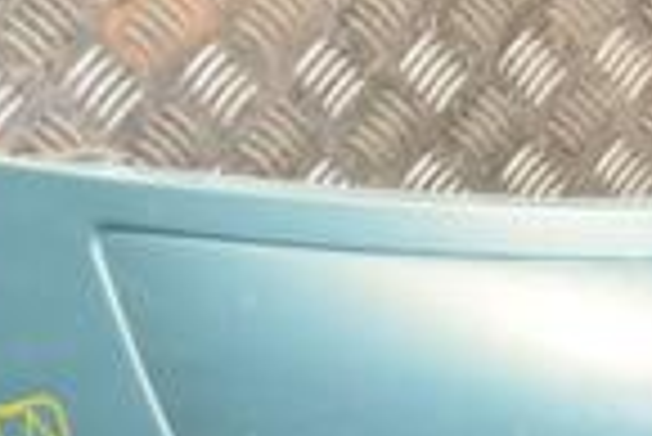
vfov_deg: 10.4
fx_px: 2358
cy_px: 512
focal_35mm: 130
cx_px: 778
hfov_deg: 15.2
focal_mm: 21
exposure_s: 1/200
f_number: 8
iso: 800
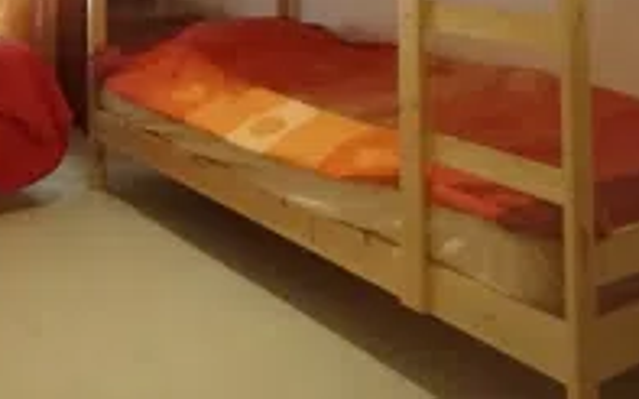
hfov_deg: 40.5
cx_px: 204
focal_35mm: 49
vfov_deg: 22.8
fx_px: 853
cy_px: -148
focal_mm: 1.3
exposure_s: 1/17
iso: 250
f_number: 2.2
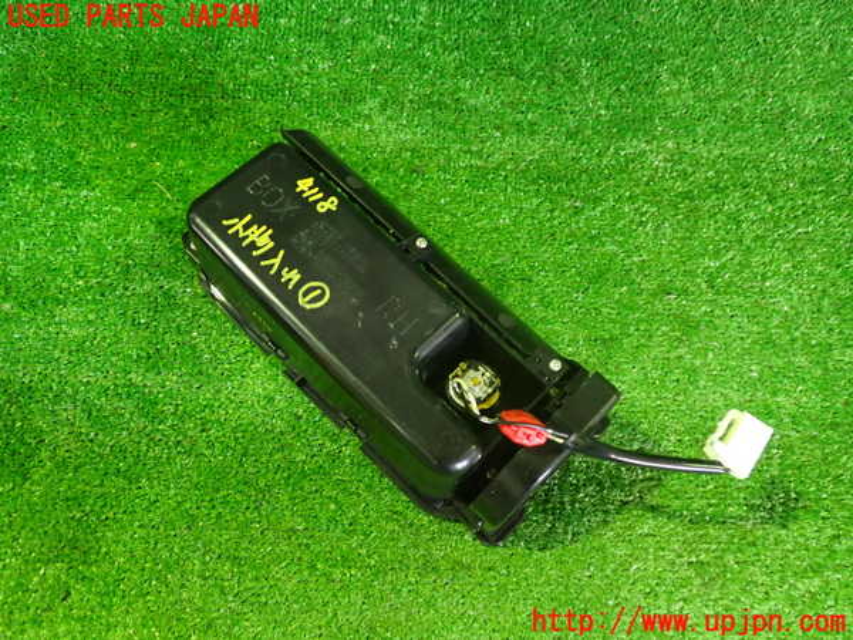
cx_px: 426
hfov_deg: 60.0
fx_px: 739
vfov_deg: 46.8
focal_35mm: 30
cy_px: 320
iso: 800
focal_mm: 5.4
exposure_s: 1/20
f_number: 2.3
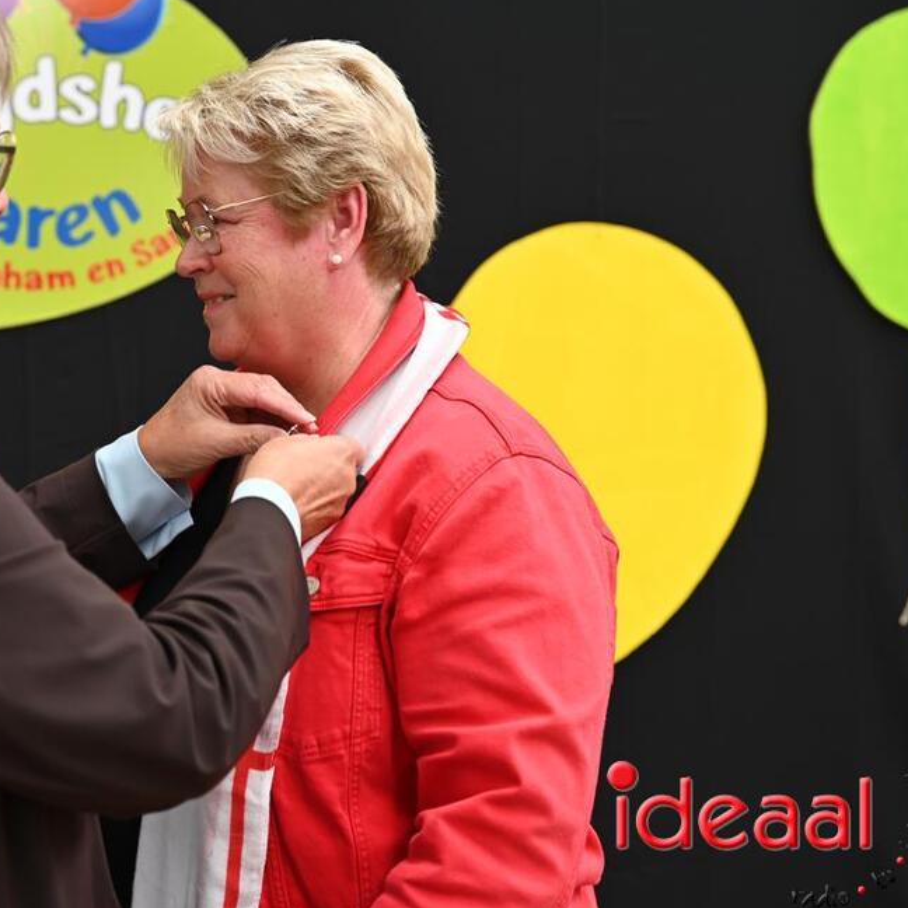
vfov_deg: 26.5
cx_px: 248
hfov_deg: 26.2
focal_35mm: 65
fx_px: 1929
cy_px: 456
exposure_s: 1/60
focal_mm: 50
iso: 400
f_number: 4
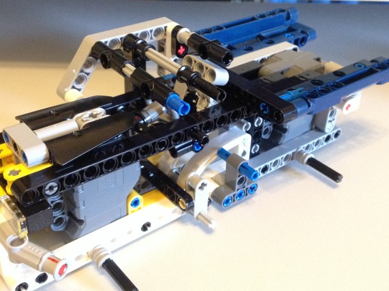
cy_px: 127
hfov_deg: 37.5
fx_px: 573
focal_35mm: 51
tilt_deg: -30.2
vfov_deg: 28.5
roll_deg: -0.7
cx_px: 191
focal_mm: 4.28
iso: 400
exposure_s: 1/15
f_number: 2.4
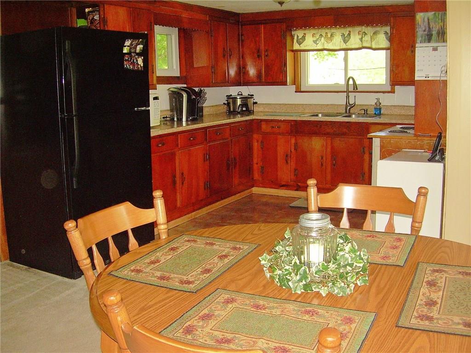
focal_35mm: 38
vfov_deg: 37.7
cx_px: 236
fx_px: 517
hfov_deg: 49.0
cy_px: 176
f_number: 2.8
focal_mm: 6.3
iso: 200
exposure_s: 1/60
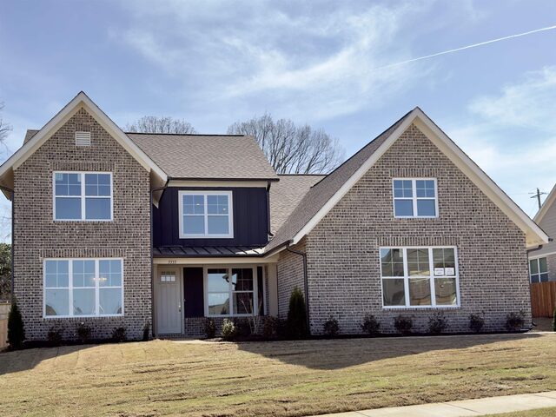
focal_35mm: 35
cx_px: 278
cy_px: 208
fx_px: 562
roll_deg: -0.5
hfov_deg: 52.6
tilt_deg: +7.2
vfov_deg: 40.7
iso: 64
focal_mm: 6.76
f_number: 1.78
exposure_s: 1/1805
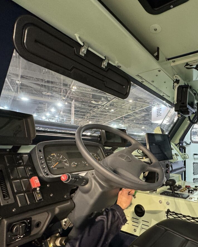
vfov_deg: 72.0
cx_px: 151
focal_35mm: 23
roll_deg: -0.5
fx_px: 168
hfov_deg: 57.5
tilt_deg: +2.5
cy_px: 145
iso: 200
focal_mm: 2.22
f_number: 2.2
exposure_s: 1/50
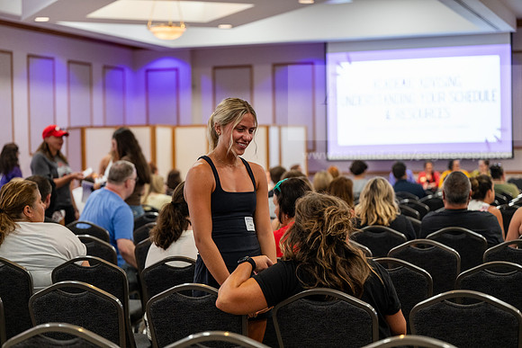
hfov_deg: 28.4
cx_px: 261
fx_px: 1030
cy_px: 174
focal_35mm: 71
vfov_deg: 19.2
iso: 1250
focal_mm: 71
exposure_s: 1/160
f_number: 2.8
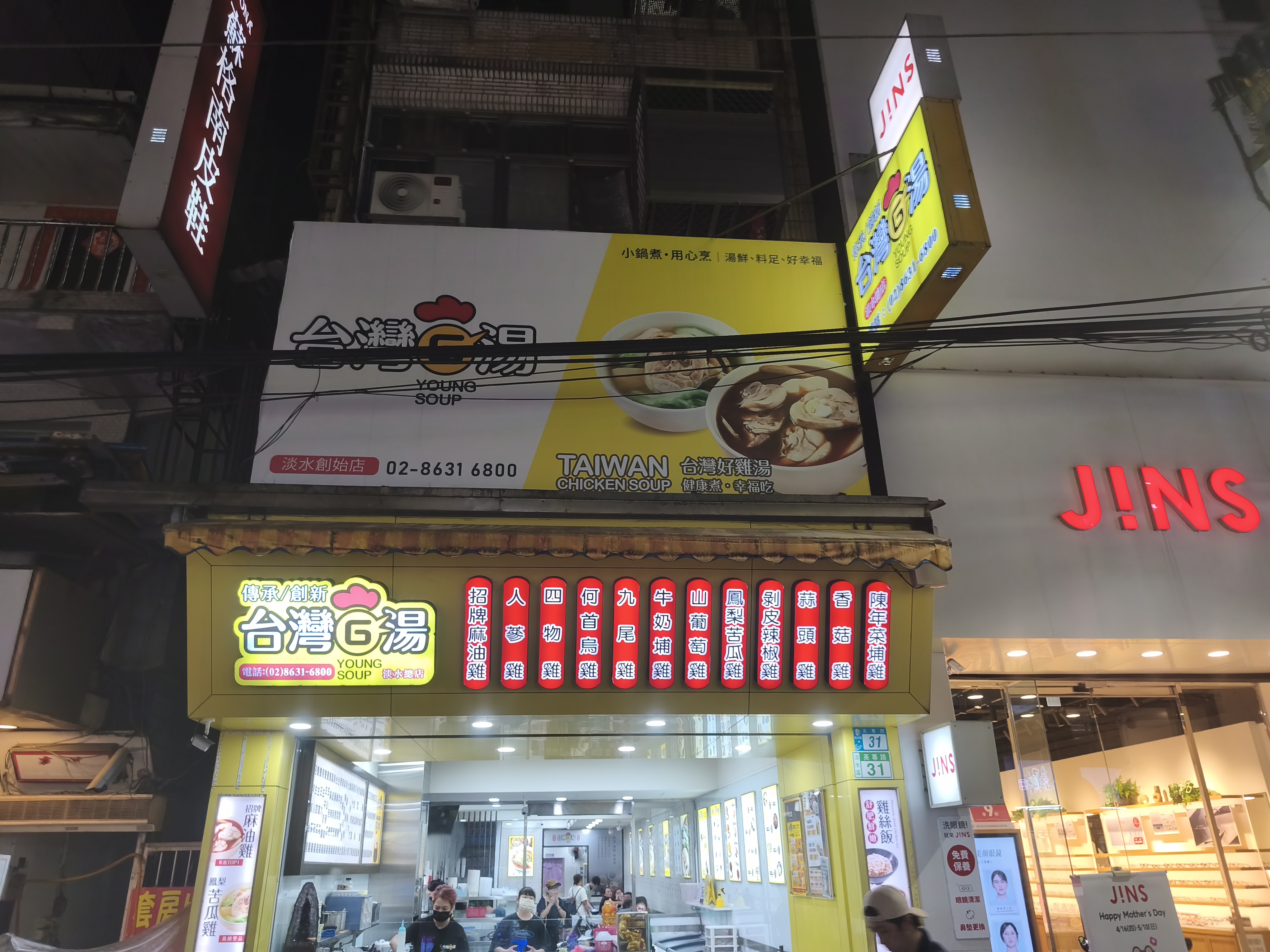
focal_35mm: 23
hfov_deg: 73.9
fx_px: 844
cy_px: 476
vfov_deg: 58.9
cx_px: 635
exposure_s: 1/60
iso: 200
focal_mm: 6.18
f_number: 1.65
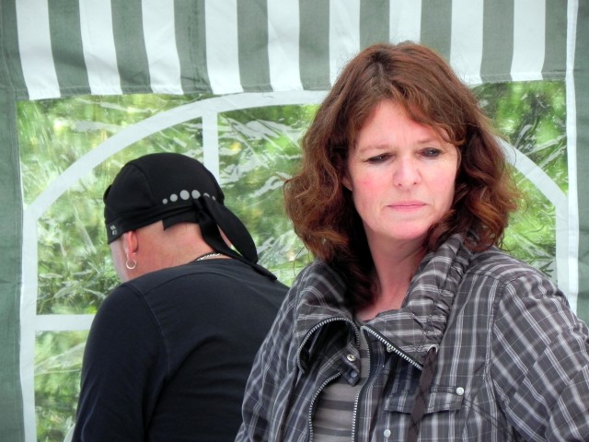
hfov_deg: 6.8
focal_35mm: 291
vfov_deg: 5.1
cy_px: 221
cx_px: 294
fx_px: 4951
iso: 160
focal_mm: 51.8
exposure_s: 1/175
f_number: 4.5
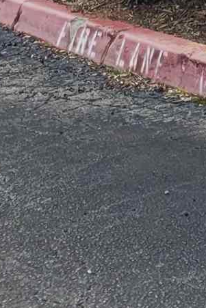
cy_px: -362
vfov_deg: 10.1
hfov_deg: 6.1
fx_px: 1578
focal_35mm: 184
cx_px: 855
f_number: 1.8
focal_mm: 5.4
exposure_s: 1/1120
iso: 40
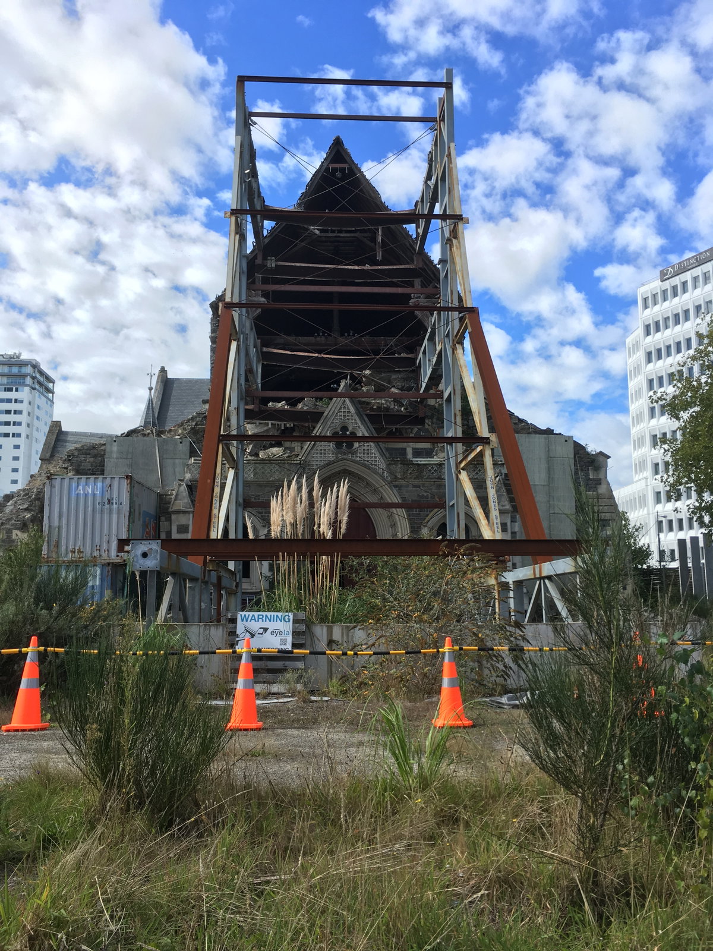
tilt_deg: +9.1
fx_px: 796
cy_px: 476
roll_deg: +0.2
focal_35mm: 29
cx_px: 356
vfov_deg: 61.7
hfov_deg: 48.2
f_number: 2.2
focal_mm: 4.15
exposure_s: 1/950
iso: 25
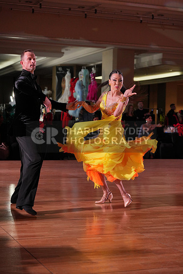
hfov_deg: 19.5
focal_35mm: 70
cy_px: 137
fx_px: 533
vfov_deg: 28.8
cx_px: 92
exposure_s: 1/500
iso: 1600
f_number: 4
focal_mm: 70
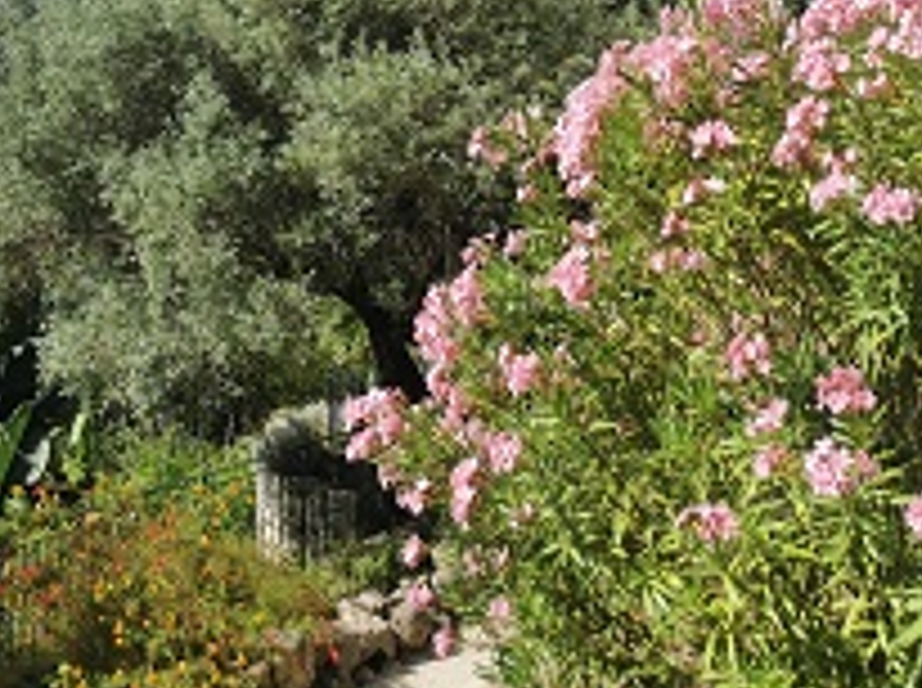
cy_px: 16
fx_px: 1755
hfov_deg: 29.0
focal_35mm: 66
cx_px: 229
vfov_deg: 21.5
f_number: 1.8
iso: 50
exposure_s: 1/2558
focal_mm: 5.58
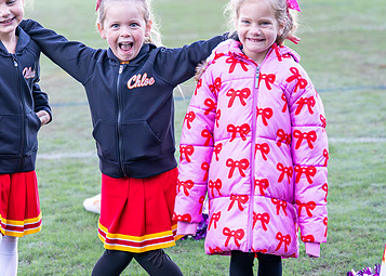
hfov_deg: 14.6
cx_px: 111
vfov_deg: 10.5
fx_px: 1502
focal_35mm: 137
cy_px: 149
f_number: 2.8
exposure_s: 1/1600
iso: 1600
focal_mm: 70
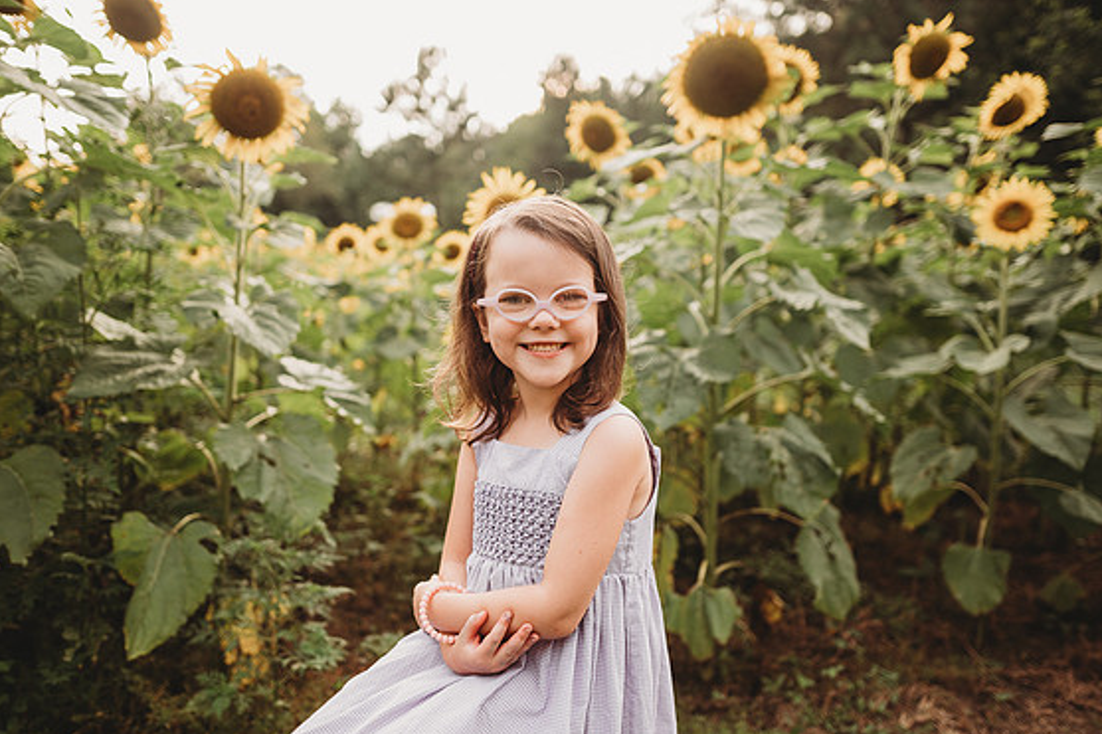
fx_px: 765
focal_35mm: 25
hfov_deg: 71.5
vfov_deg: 51.3
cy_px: 367
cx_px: 538
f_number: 2.2
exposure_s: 1/320
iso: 125
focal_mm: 24
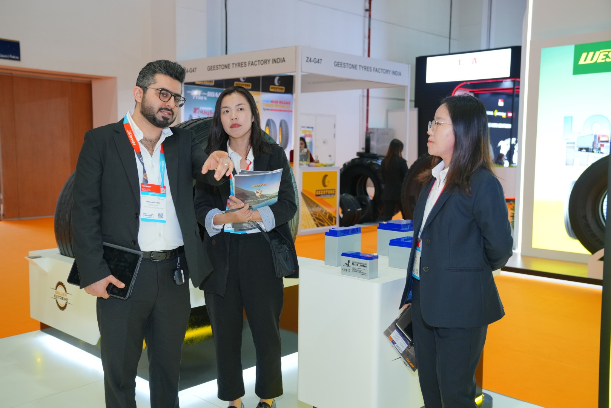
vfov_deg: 35.9
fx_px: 628
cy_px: 204
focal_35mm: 37
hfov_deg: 51.9
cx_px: 306
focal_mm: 37
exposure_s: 1/160
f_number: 4
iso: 1000
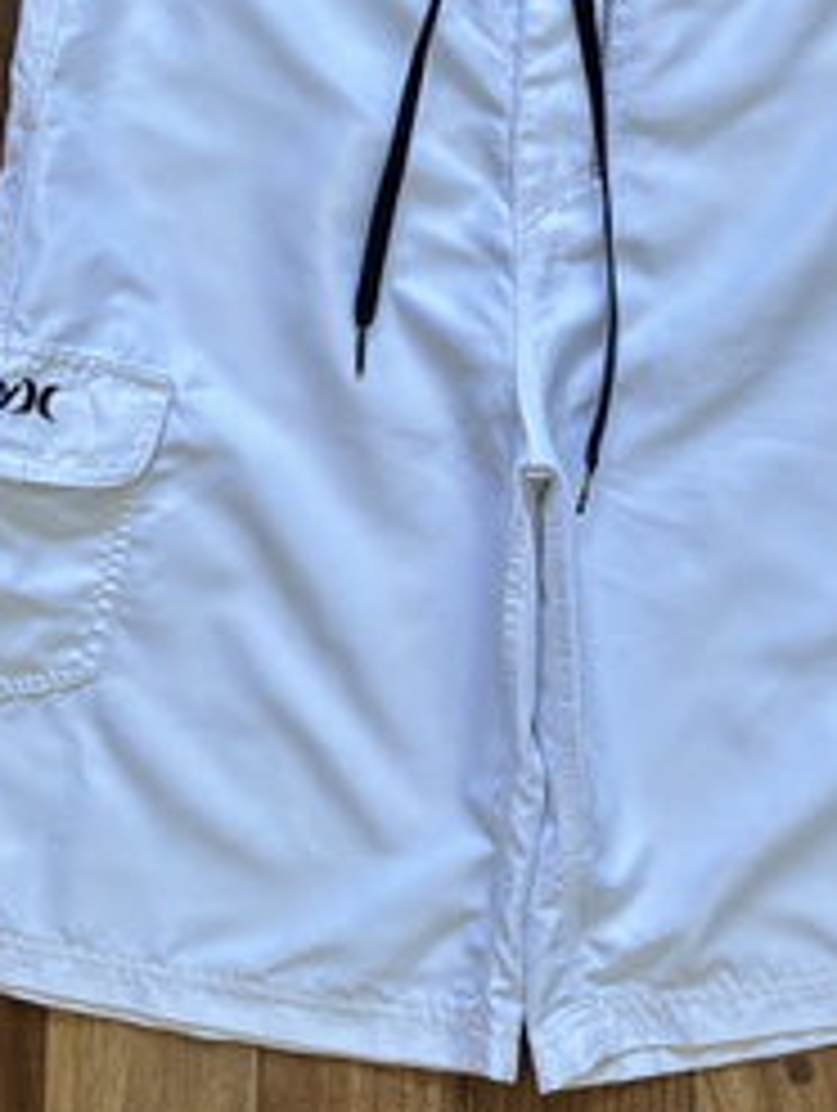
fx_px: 1801
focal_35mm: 56
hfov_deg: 26.1
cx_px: 490
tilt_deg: -87.1
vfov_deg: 34.3
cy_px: 502
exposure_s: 1/60
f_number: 1.6
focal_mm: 5.96
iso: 250
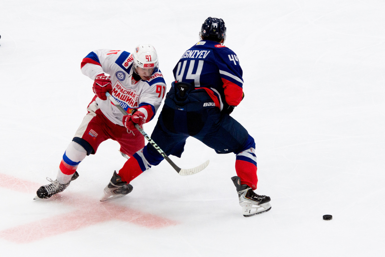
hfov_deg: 7.8
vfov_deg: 5.2
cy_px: 124
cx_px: 192
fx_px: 2809
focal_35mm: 263
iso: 2500
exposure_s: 1/1000
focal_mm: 130
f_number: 5.6
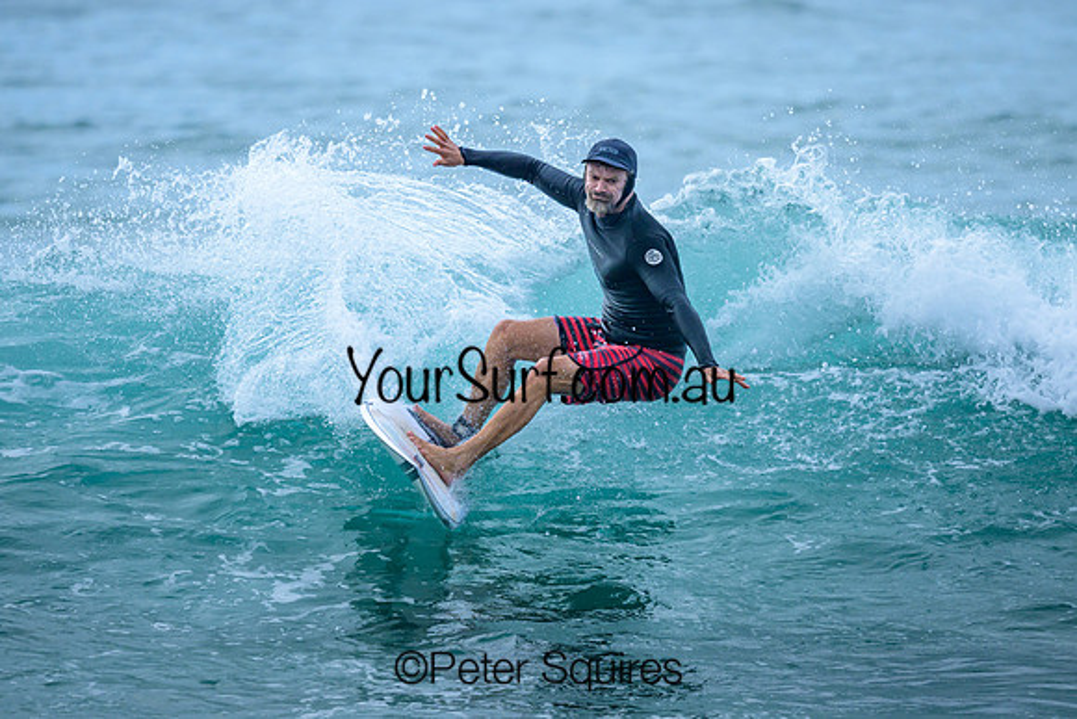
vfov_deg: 1.3
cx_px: 574
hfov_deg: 1.9
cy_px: 237
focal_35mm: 1073
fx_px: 32107
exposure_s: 1/3200
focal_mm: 800
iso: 360
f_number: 6.3
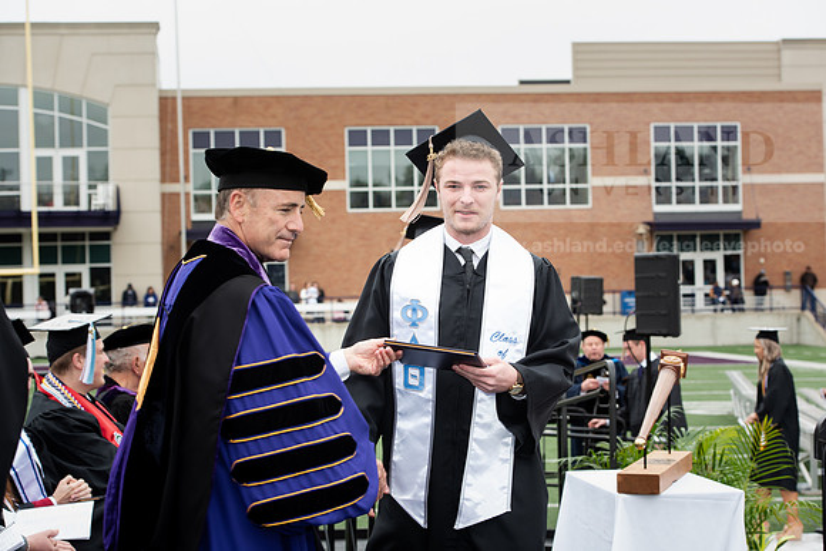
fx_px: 1790
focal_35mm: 78
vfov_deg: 17.5
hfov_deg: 26.0
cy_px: 276
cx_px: 413
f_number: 7.1
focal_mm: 78
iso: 200
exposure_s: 1/200
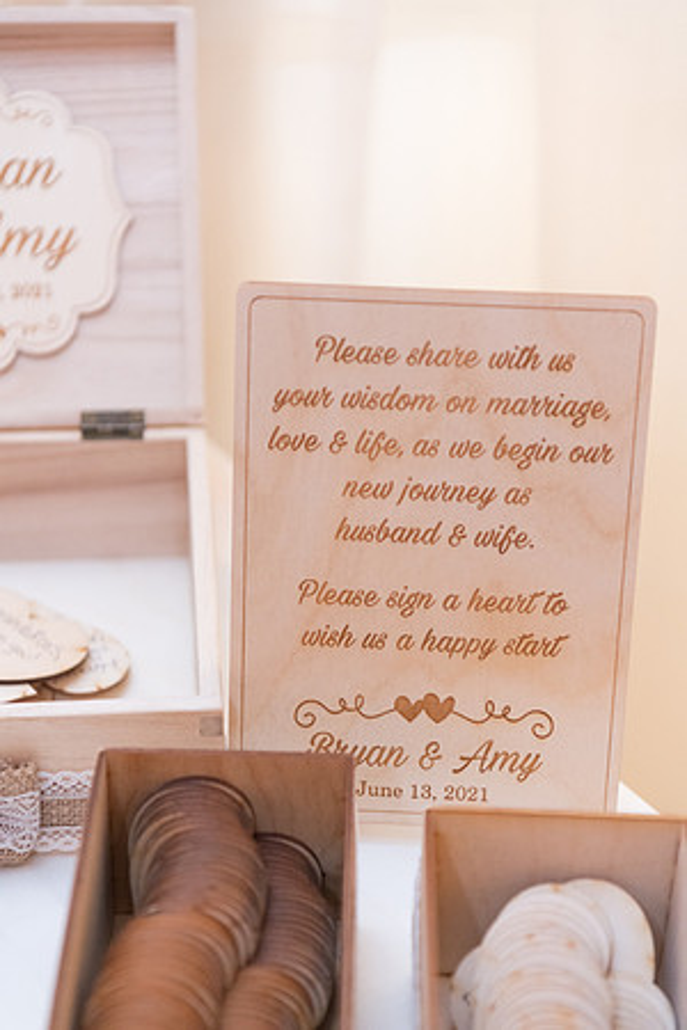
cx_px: 344
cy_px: 515
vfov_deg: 28.8
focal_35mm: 70
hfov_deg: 19.5
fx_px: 2004
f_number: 2.8
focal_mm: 70
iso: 1250
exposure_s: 1/100
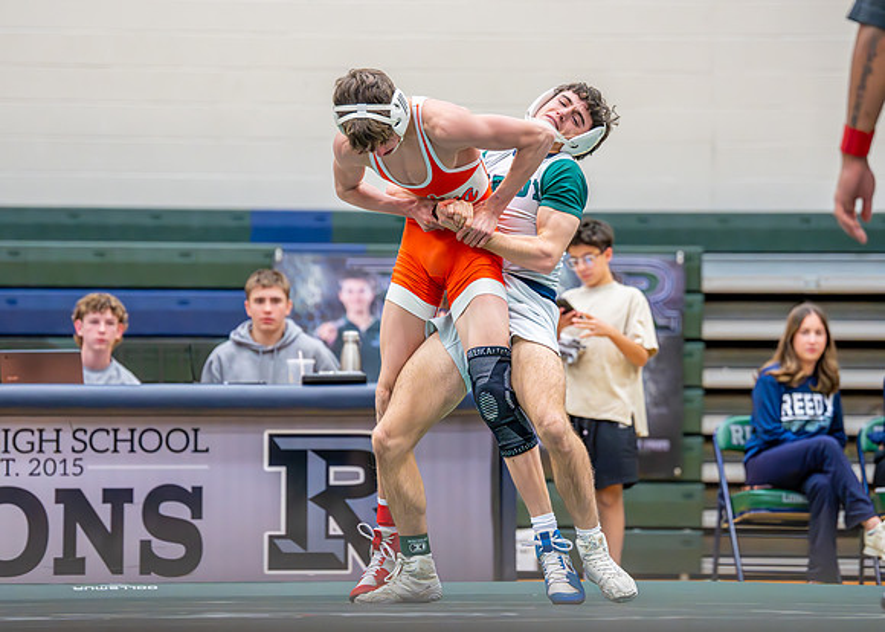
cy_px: 317
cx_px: 410
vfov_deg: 9.7
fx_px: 3727
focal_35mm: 148
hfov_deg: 13.5
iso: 6400
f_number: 2.8
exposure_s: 1/1000
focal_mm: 122
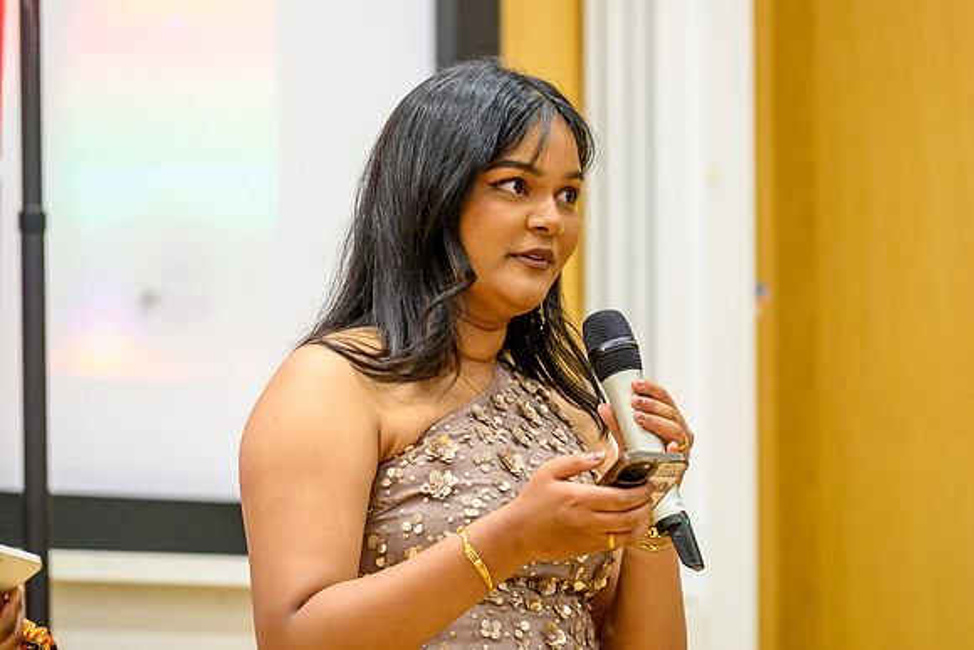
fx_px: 6095
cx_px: 487
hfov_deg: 9.1
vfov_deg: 6.1
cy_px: 325
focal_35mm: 225
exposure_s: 1/400
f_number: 2.8
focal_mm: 150
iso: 6400
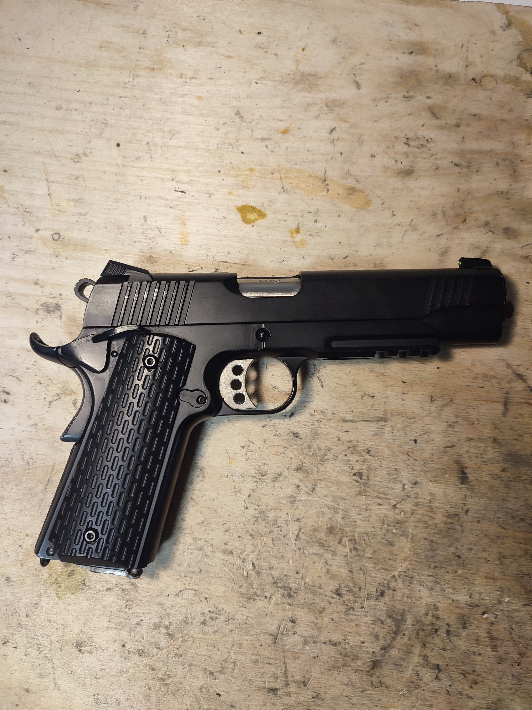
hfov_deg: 54.9
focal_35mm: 25
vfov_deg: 69.4
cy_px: 355
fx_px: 512
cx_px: 266
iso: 234
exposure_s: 1/50
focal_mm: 6.04
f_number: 1.9
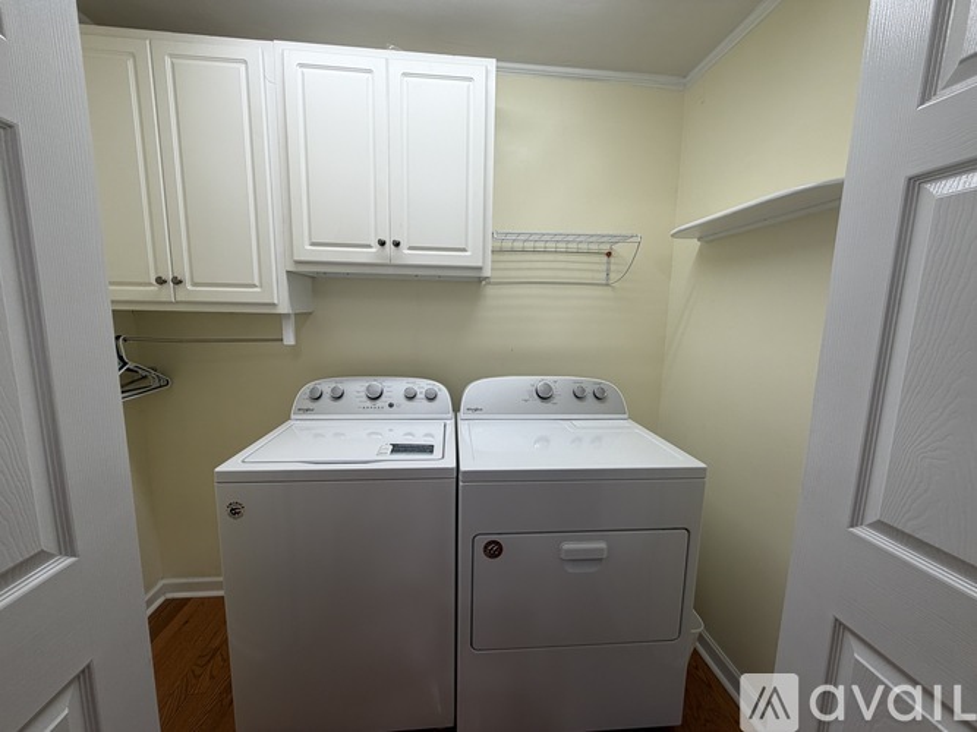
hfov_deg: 102.1
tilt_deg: -8.2
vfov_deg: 85.7
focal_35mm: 14
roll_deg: -1.0
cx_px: 488
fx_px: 395
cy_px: 366
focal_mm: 2.22
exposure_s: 1/120
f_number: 2.2
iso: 64
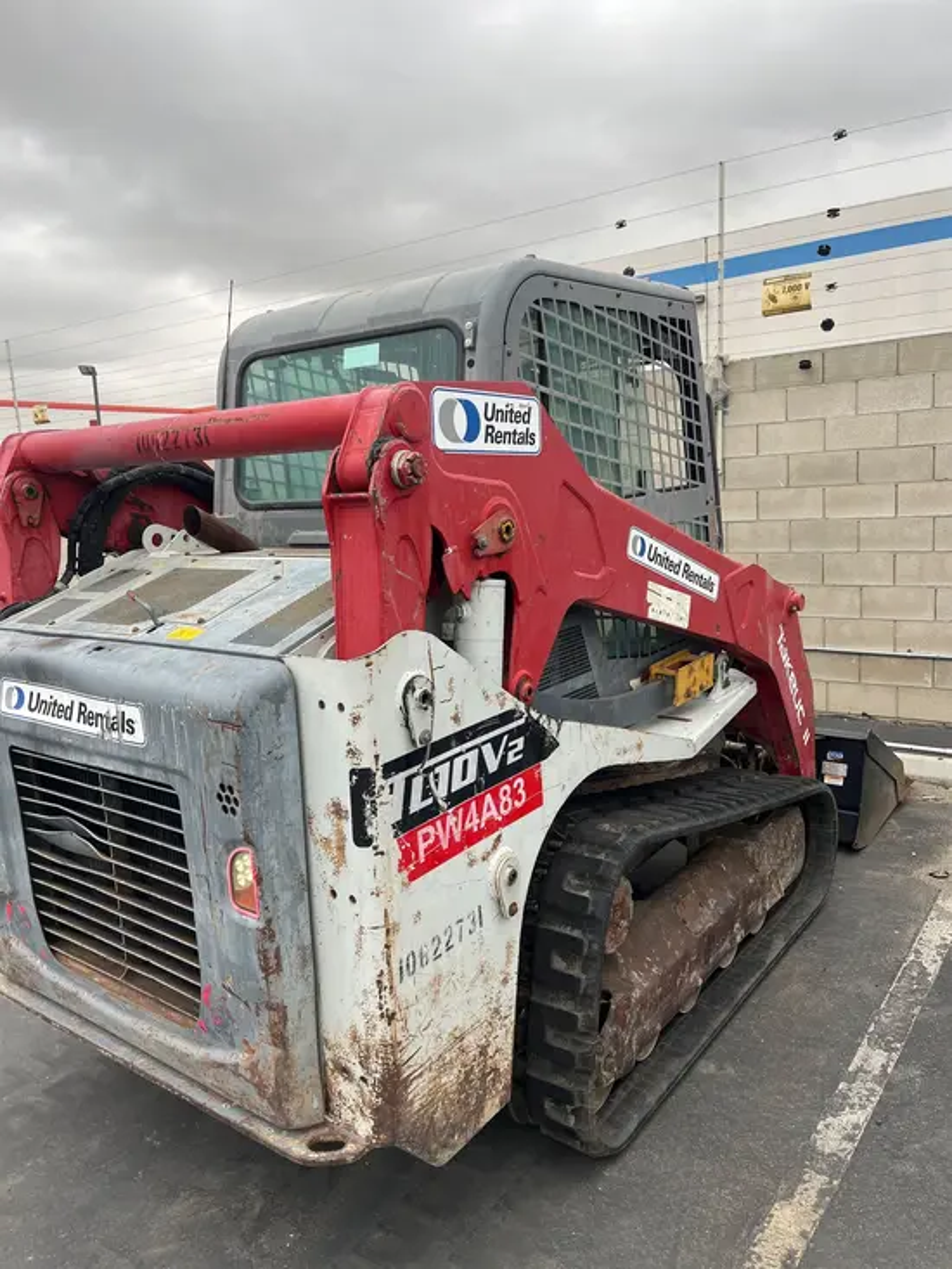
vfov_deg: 67.3
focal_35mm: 26
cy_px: 634
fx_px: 953
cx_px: 476
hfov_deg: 53.1
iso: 50
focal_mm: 5.1
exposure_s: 1/307
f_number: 1.6
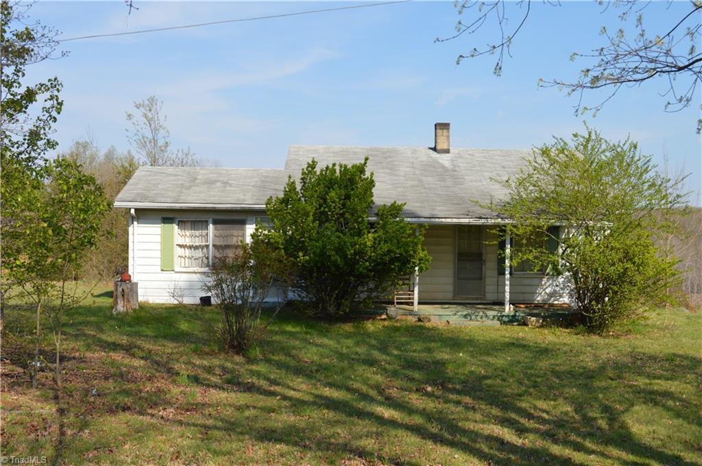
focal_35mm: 39
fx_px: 760
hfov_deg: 49.6
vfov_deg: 34.1
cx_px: 351
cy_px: 233
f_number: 9
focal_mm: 26
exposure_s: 1/200
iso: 100
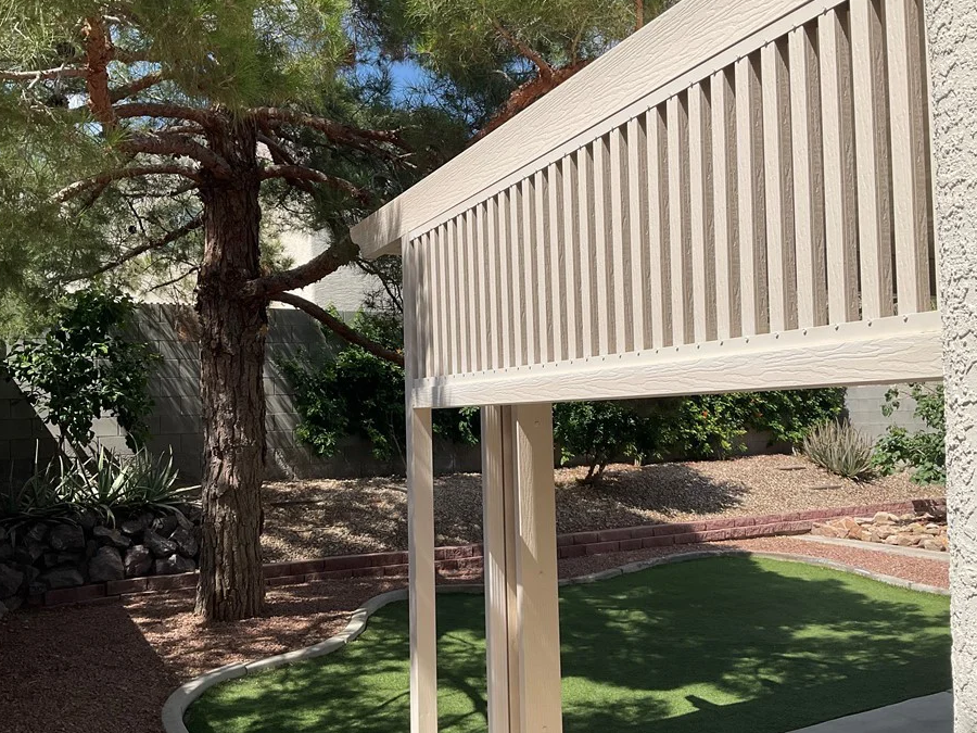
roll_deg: +0.9
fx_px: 931
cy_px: 391
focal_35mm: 33
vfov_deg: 42.9
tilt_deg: +2.0
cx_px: 524
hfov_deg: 55.3
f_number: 1.8
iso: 16
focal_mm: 3
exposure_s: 1/2427
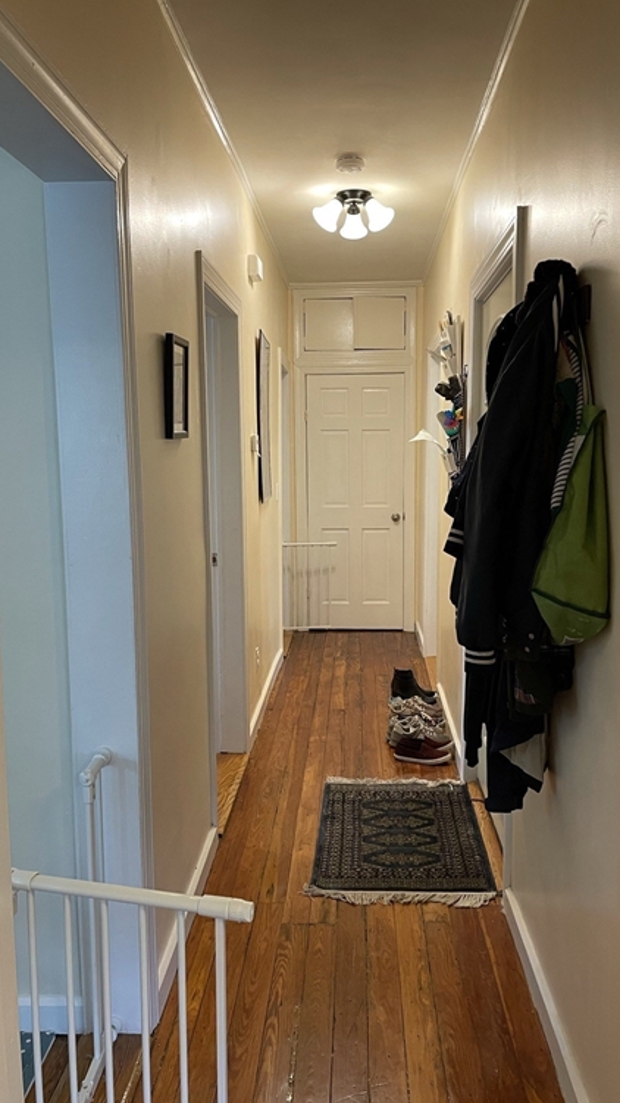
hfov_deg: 40.1
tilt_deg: -7.1
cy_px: 557
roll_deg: +1.1
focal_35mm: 29
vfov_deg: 66.1
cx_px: 339
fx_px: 847
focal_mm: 4.2
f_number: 1.6
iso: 200
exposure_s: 1/60
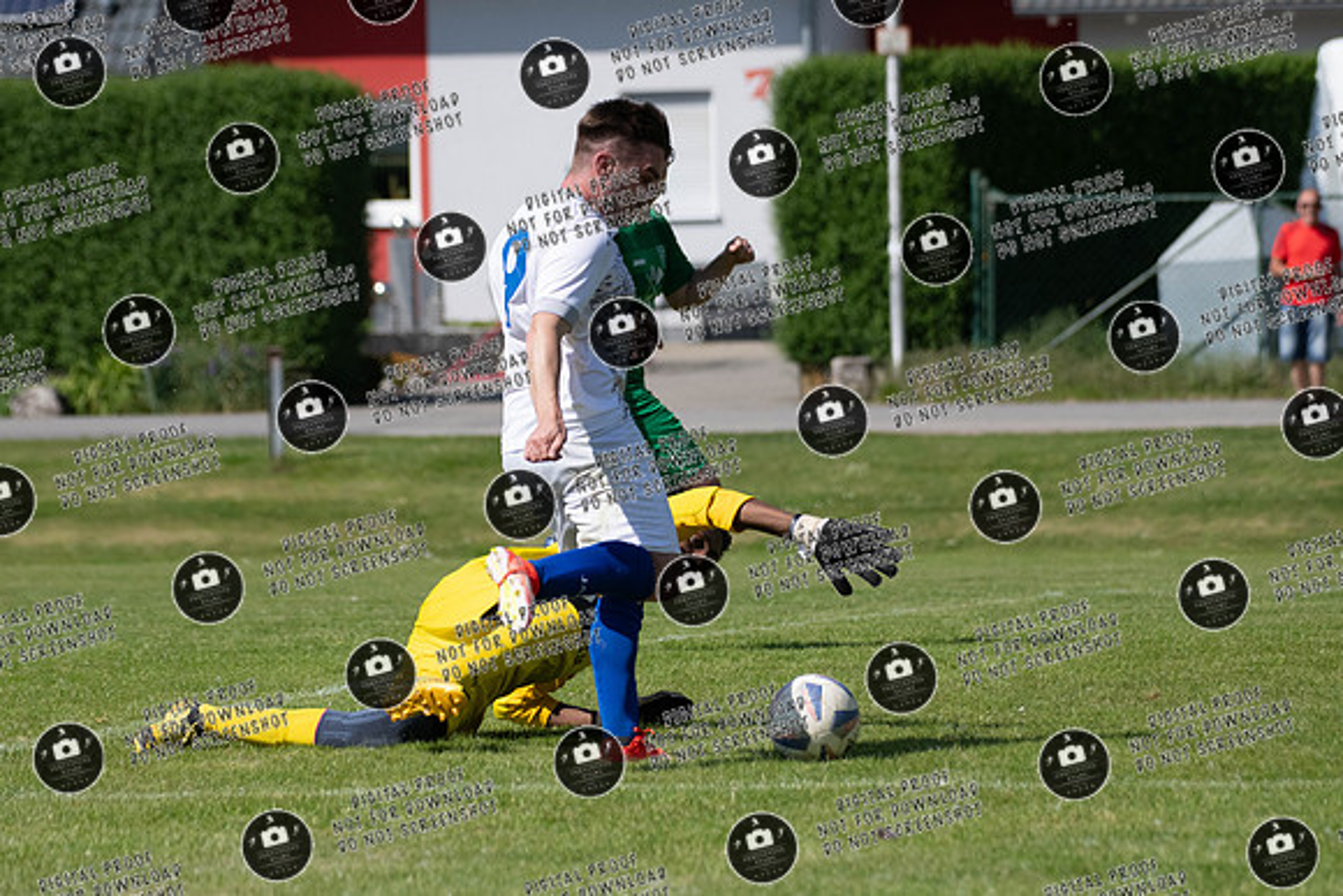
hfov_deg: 8.4
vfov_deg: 5.6
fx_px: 9123
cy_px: 397
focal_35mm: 244
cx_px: 677
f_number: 5.6
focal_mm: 200
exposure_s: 1/8000
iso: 1000
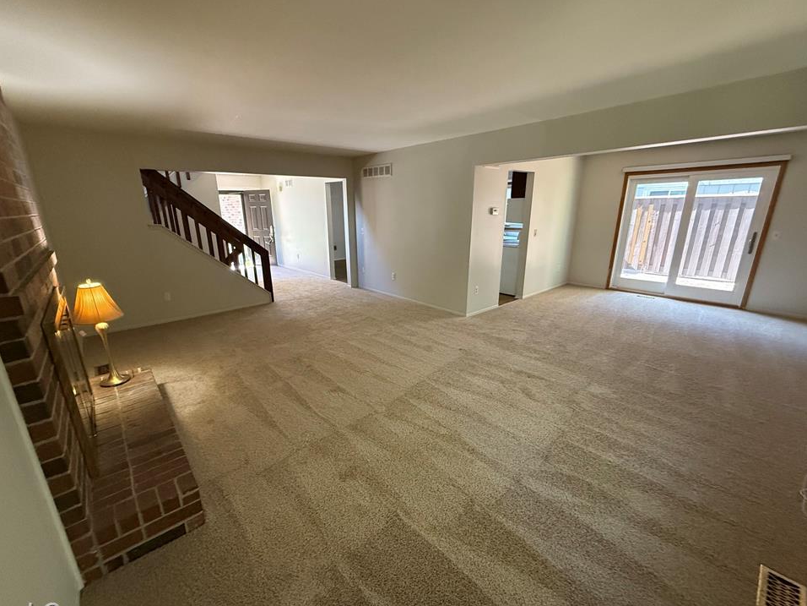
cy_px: 309
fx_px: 350
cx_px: 391
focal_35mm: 15
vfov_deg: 81.7
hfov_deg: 98.1
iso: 640
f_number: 2.2
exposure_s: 1/120
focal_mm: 2.22
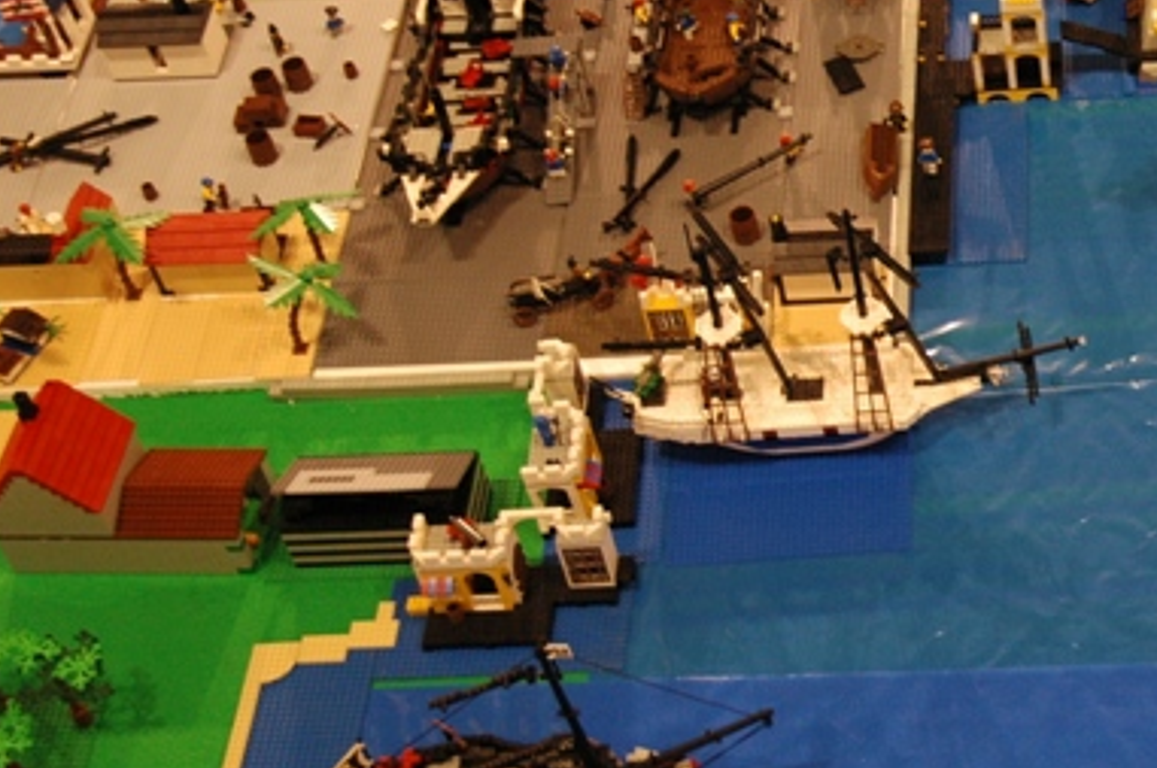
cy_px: 331
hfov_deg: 22.8
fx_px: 2730
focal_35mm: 85
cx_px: 1206
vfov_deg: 16.0
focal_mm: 27
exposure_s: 1/50
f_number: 3.8
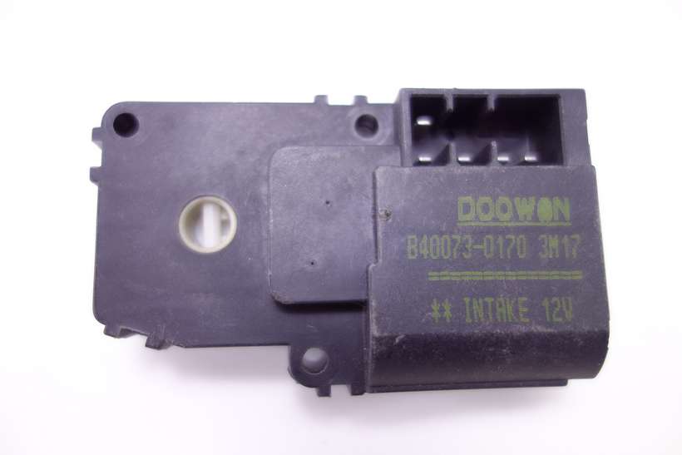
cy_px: 228
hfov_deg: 65.5
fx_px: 531
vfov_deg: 46.4
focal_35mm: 28
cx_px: 341
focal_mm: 10.4
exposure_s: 1/60
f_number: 1.8
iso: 125
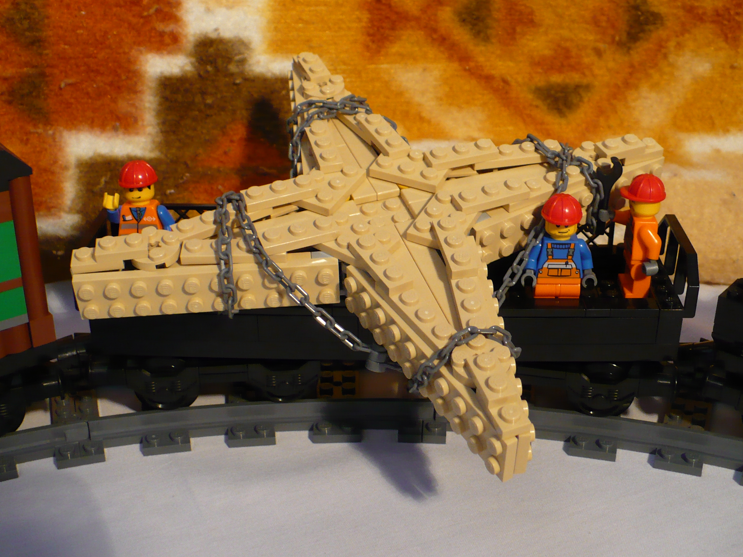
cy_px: 230
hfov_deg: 42.0
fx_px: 966
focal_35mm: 45
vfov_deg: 32.1
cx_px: 412
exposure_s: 1/25
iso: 200
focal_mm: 6.1
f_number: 2.8
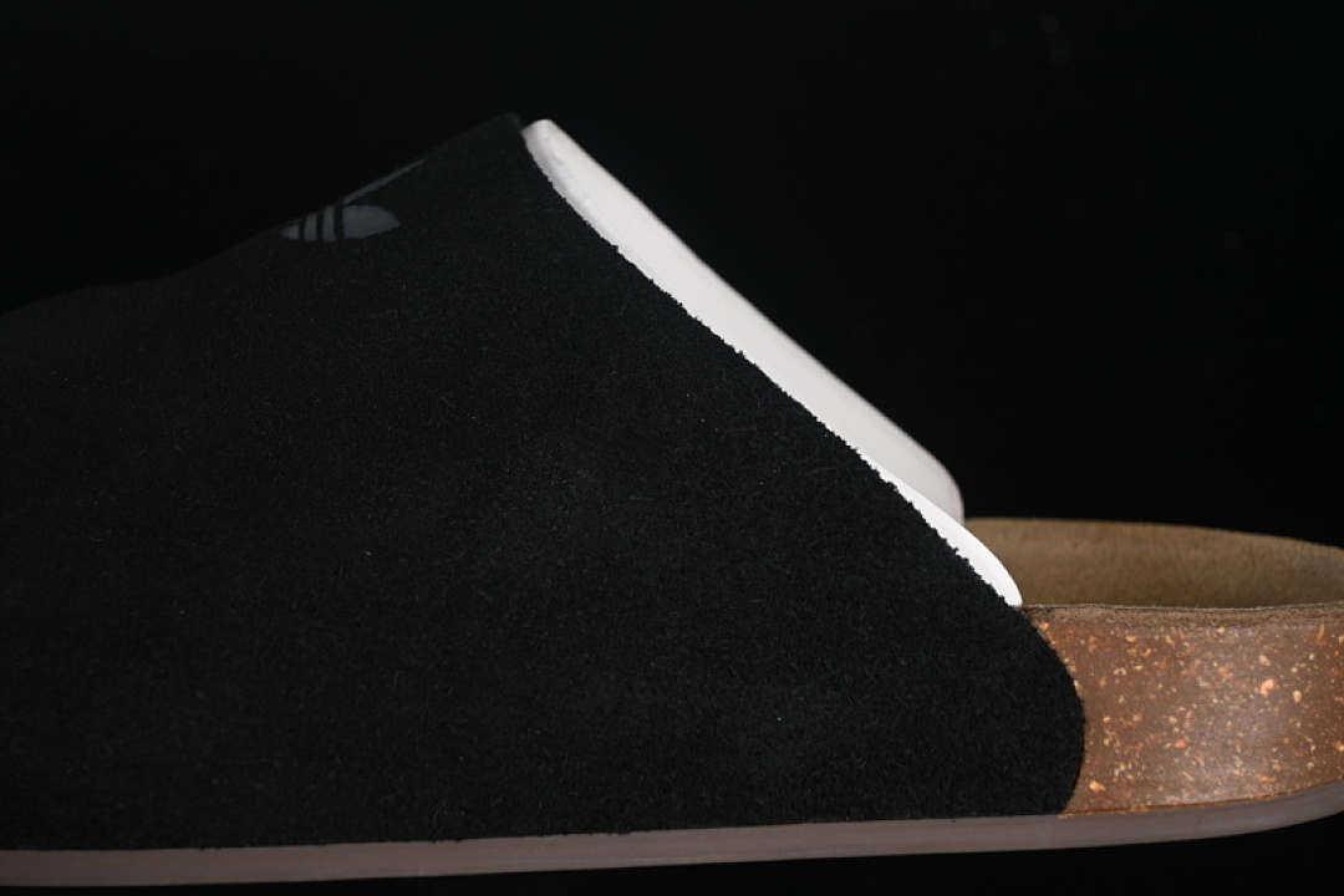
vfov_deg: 18.2
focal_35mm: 75
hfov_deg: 27.0
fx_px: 2800
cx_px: 672
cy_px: 448
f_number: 6.3
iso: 160
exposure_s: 1/50
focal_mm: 50
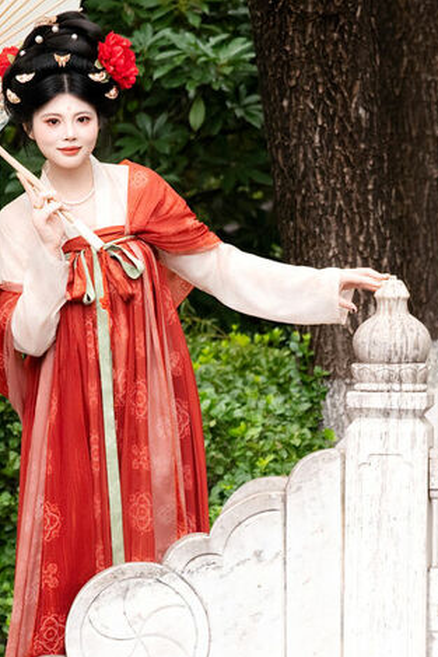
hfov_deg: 4.4
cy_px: 464
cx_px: 320
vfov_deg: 6.6
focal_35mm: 312
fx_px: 5689
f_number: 4
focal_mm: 93
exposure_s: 1/125
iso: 640
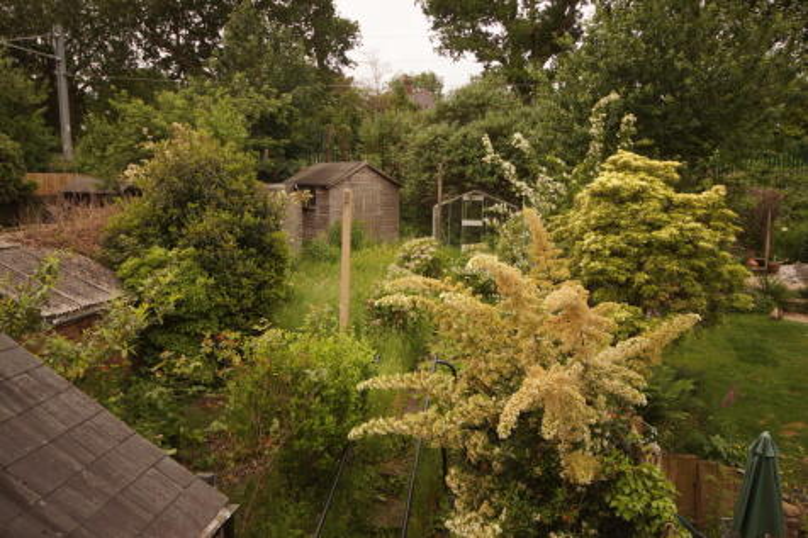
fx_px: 673
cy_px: 269
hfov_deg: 61.9
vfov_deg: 43.6
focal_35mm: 30
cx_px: 404
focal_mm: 20
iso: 100
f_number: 5.6
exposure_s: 1/160
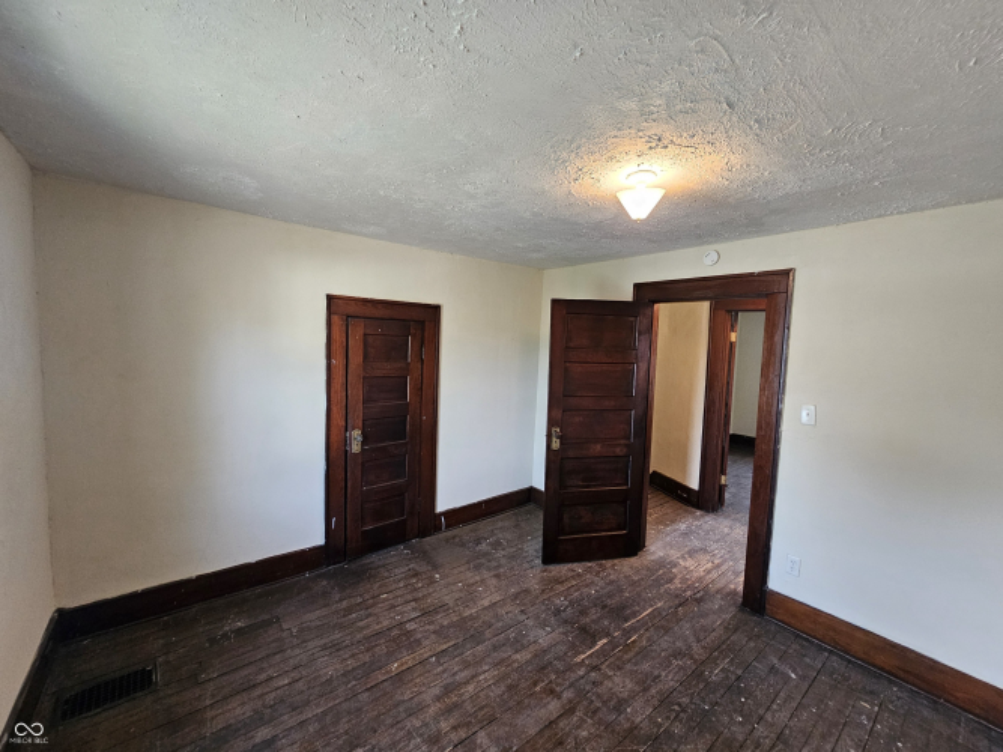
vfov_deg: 89.9
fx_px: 377
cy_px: 376
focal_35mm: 13
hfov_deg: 106.2
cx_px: 502
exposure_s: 1/60
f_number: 2.2
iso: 320
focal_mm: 2.2
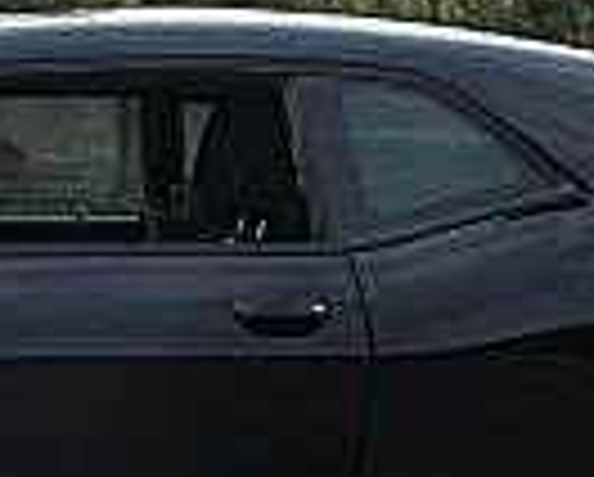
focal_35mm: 170
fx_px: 2993
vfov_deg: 8.9
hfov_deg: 11.3
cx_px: 54
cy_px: 652
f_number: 2.8
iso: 50
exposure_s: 1/320
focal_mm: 6.3
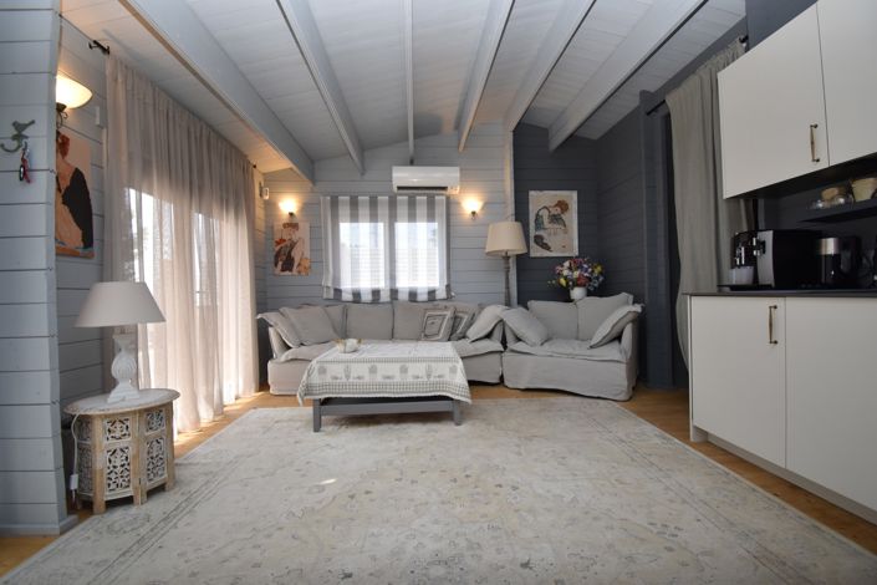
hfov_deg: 100.4
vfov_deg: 77.3
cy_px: 292
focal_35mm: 15
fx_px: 365
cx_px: 438
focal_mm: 10
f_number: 4.5
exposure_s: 1/250
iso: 450
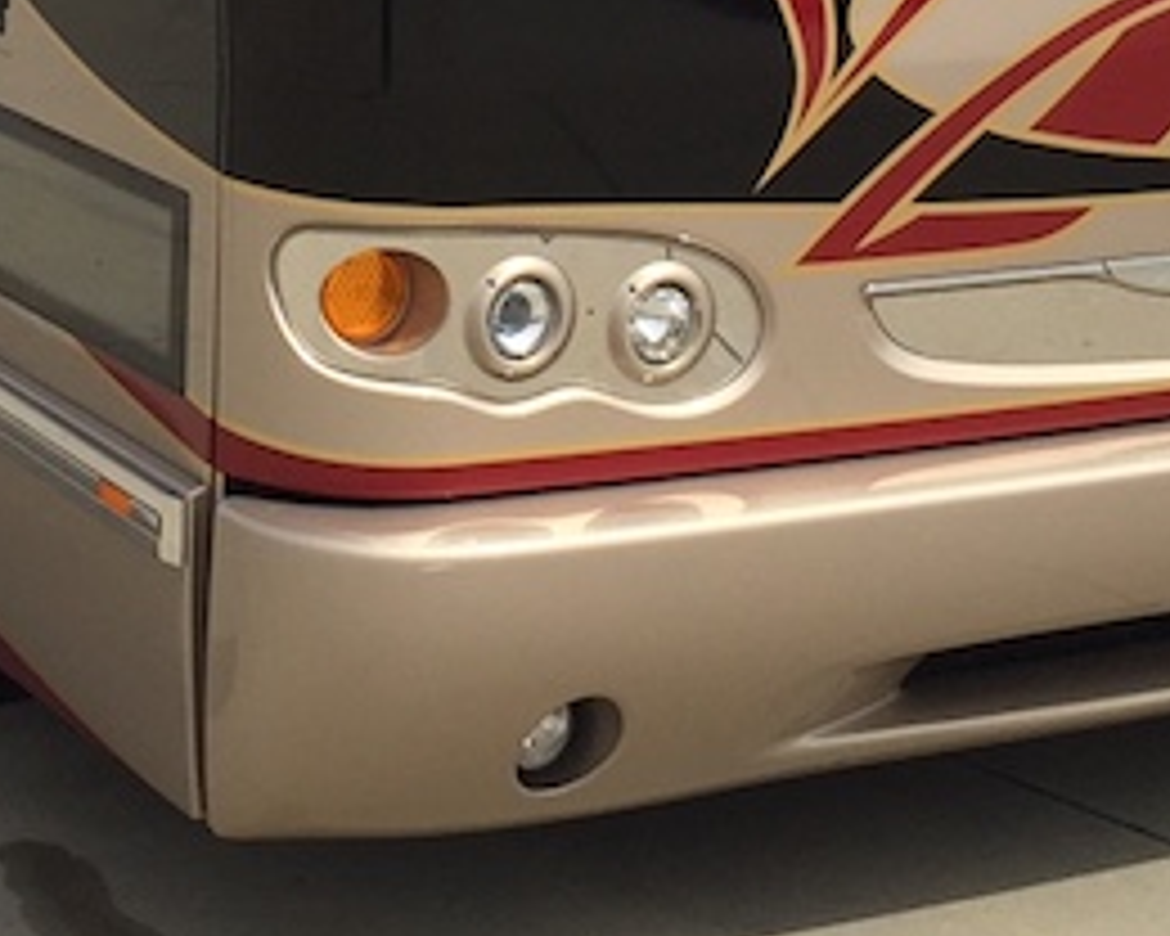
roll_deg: -2.6
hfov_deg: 17.5
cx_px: 207
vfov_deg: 13.5
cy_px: -378
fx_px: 3774
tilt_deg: -4.4
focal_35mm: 109
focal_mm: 4.15
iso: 32
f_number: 2.2
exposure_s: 1/2475
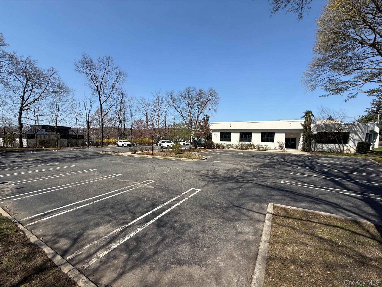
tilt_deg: -1.7
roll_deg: -1.3
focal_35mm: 14
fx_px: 154
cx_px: 191
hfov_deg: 102.1
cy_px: 144
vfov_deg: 85.7
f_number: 2.2
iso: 50
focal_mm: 2.22
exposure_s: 1/2024
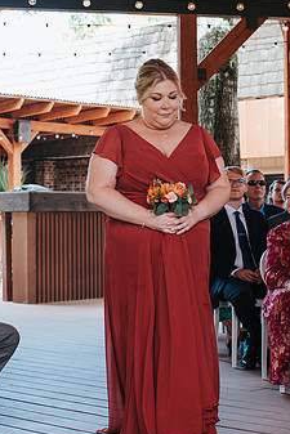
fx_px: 1014
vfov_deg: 24.2
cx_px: 193
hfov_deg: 16.2
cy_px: 188
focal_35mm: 84
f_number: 3.2
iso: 200
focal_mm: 35
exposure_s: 1/125
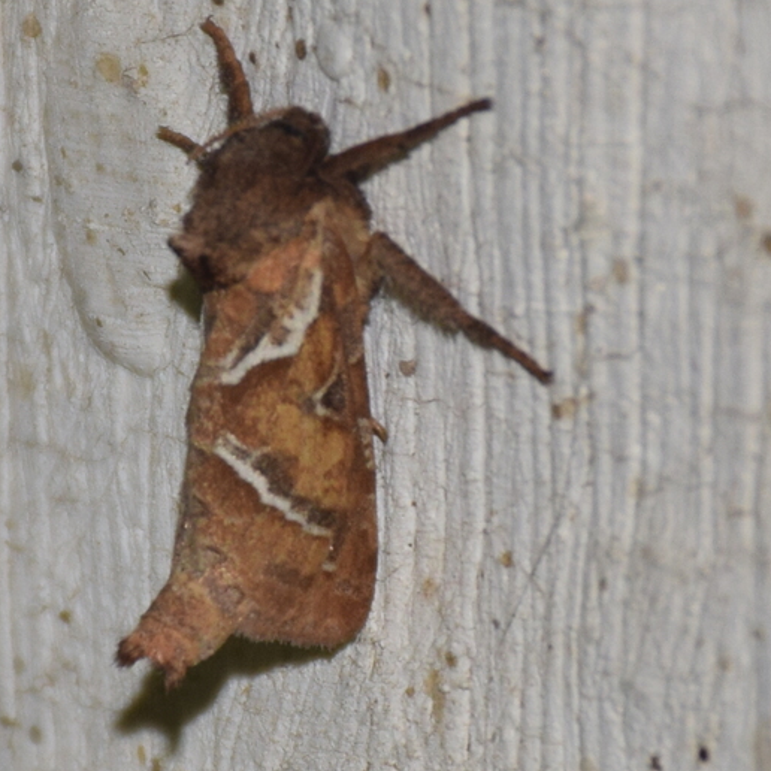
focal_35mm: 332
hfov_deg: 5.3
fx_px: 8366
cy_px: 399
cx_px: 229
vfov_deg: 5.3
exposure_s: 1/60
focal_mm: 140
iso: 320
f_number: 5.6
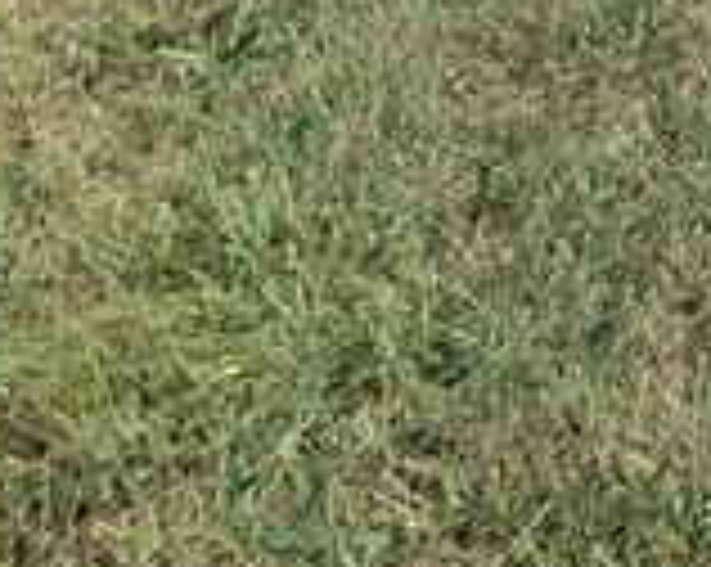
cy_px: -806
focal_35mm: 101
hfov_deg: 15.2
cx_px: 1442
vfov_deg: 12.1
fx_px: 2123
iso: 52
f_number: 2.2
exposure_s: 1/2513
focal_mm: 2.35
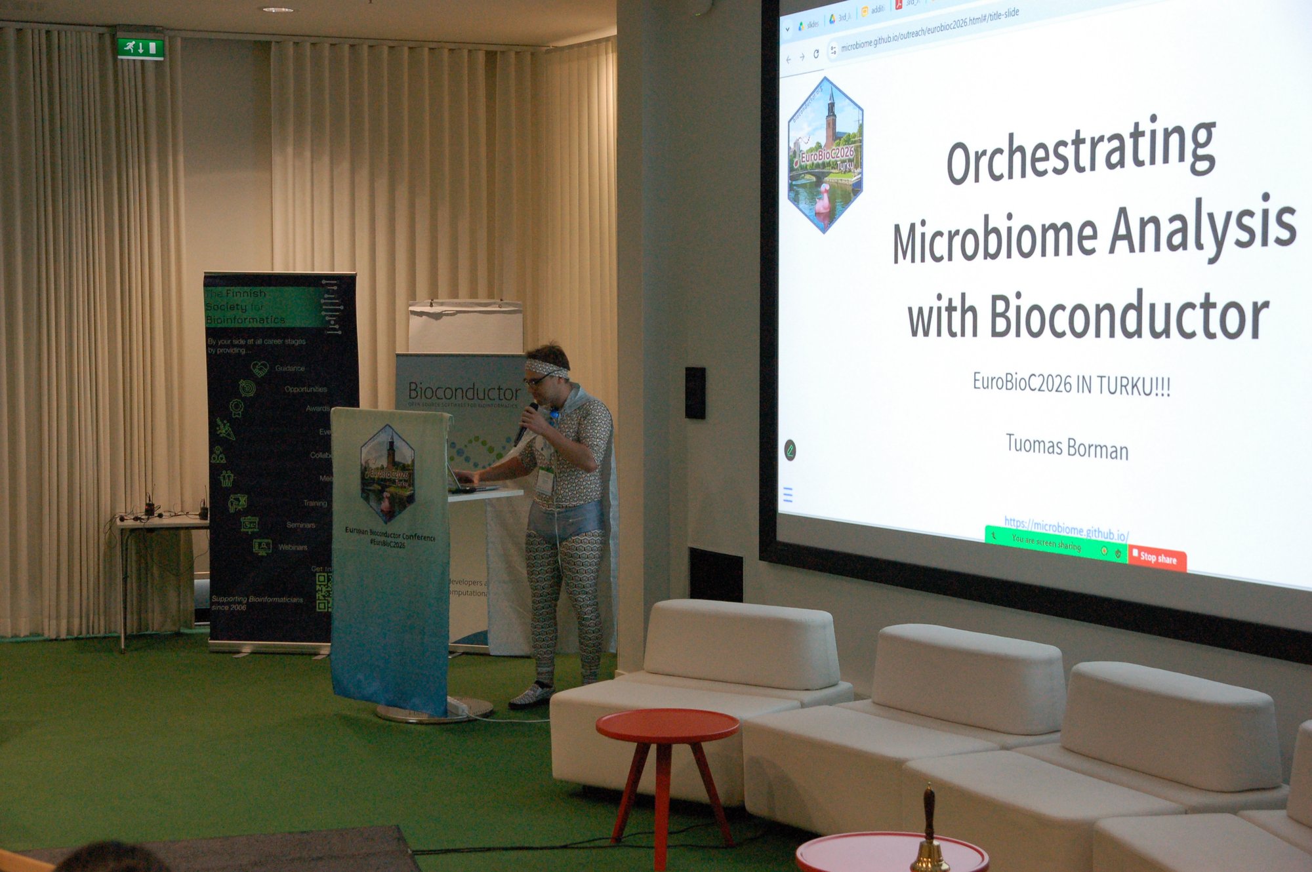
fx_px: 2076
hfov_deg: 35.1
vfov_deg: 23.7
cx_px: 656
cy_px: 436
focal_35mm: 57
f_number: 5
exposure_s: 1/125
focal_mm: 38
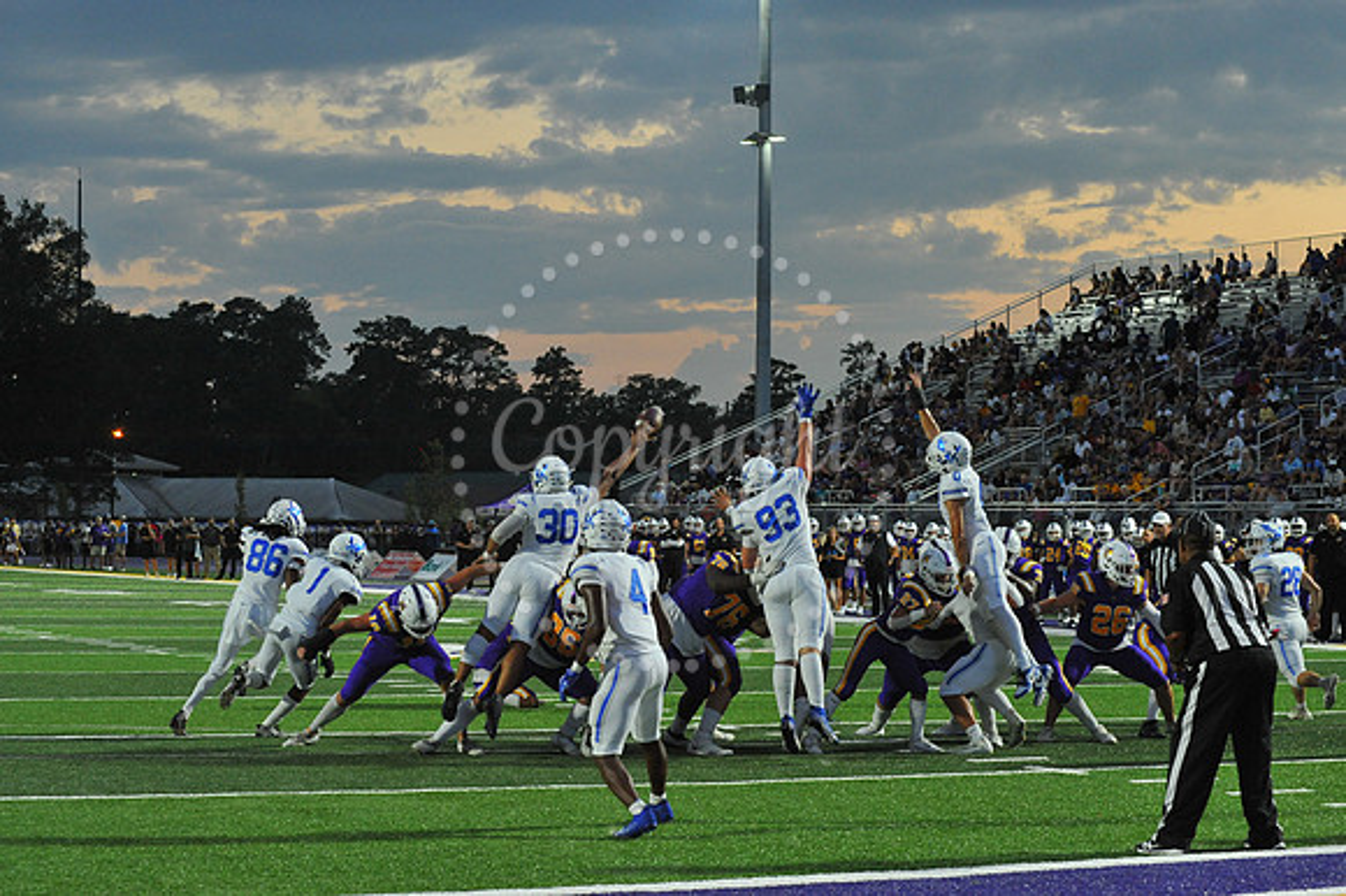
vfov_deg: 17.0
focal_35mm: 80
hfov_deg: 25.4
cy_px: 448
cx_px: 673
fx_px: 2989
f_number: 7.1
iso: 3200
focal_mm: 80
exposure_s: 1/320
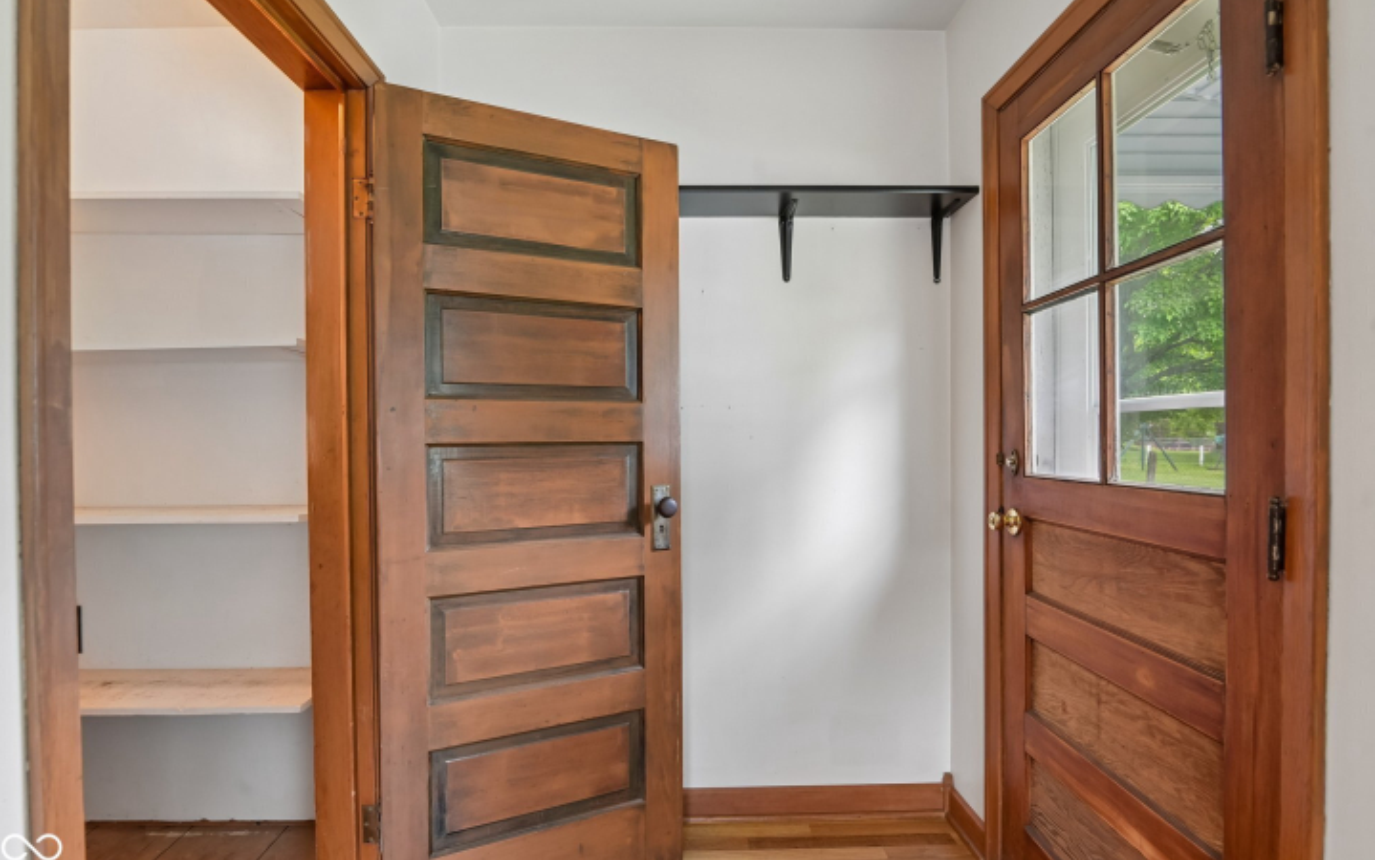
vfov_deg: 68.0
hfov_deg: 94.3
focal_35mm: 17
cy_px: 419
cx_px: 687
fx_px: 637
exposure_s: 1/10
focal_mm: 16
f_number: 8
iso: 400
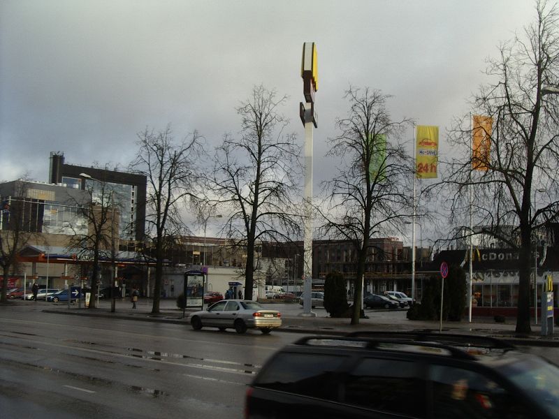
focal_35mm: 38
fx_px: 614
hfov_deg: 49.0
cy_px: 210
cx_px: 280
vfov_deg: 37.7
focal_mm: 5.8
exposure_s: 1/160
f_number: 4.8
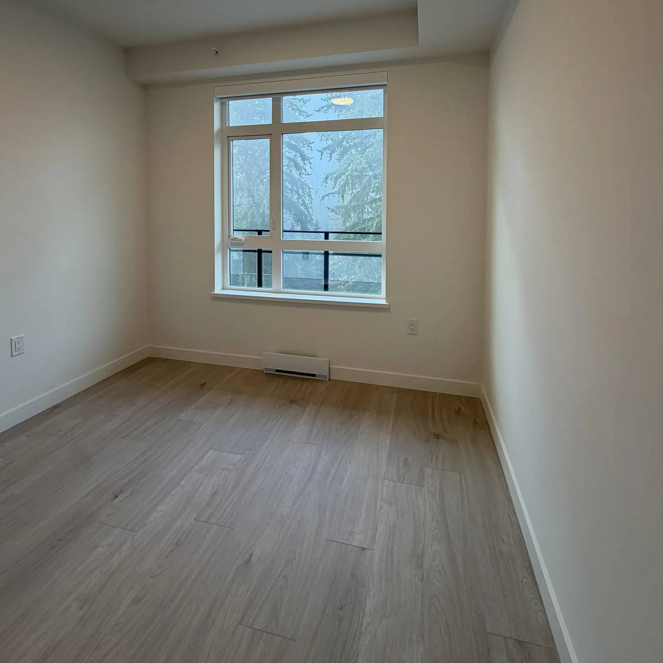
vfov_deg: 81.6
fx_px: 368
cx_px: 336
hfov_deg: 84.0
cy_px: 231
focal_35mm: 17
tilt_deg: -2.3
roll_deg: -0.1
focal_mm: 2.22
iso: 125
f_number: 2.2
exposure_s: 1/120
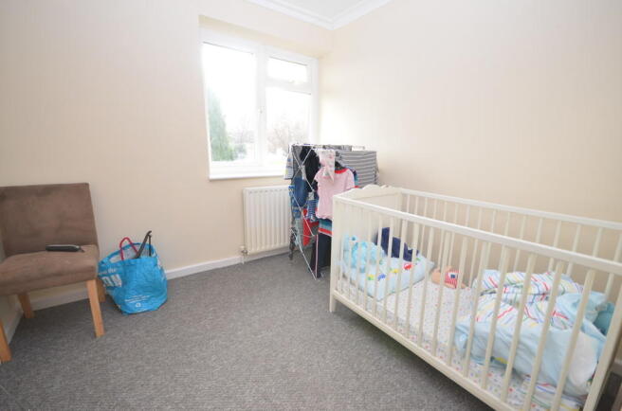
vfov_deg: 77.0
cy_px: 206
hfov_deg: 100.5
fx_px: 259
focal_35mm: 15
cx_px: 311
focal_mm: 10
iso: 400
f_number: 4.5
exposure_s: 1/80
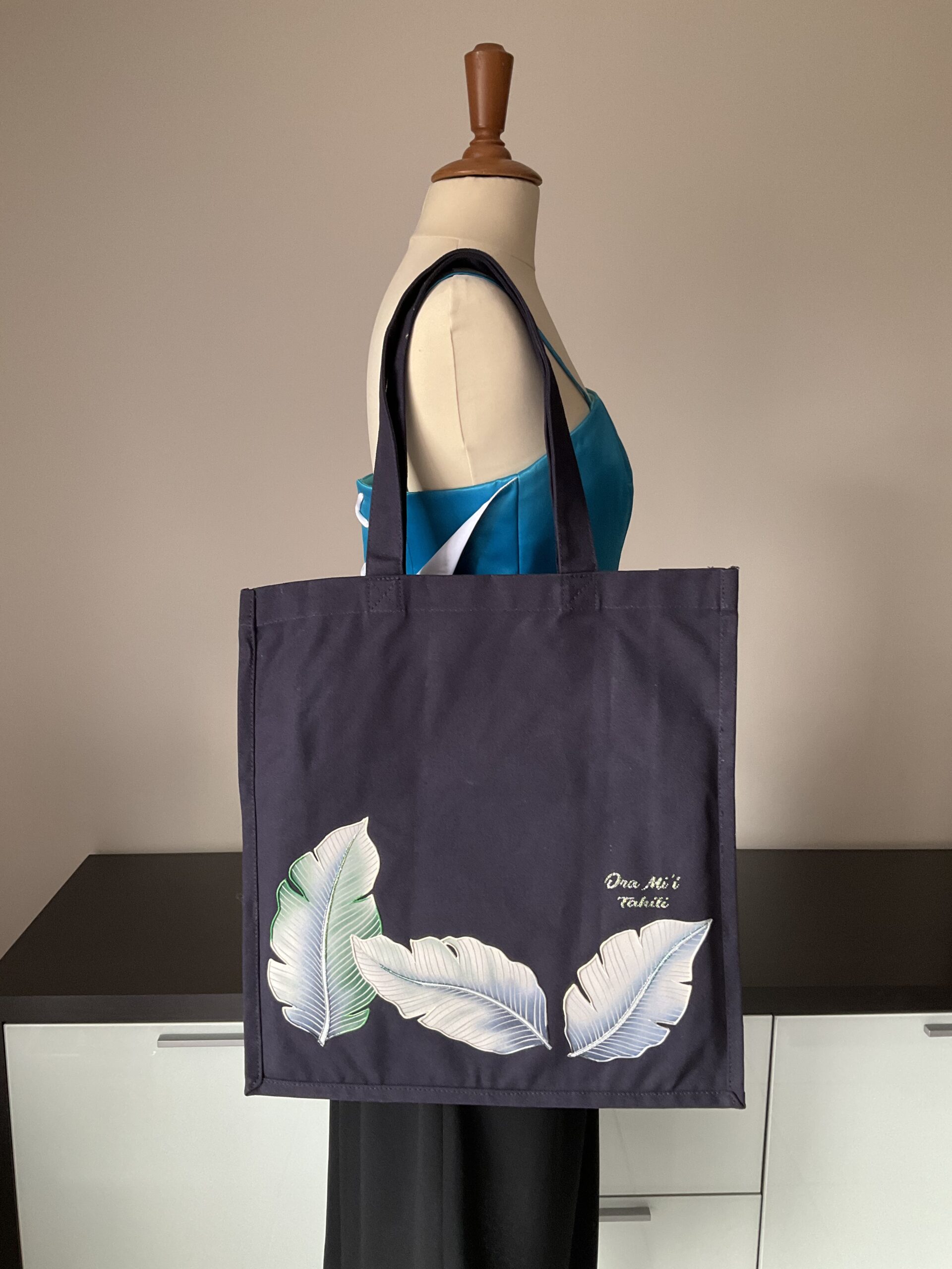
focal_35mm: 29
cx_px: 476
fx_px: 1063
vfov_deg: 61.7
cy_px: 634
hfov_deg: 48.2
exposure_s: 1/60
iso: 100
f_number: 1.8
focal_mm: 3
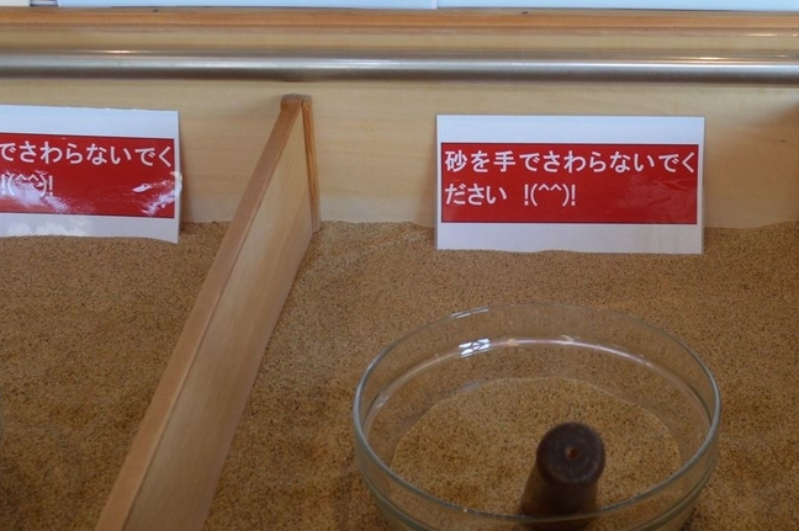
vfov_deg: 26.9
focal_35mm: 50
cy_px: 219
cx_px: 555
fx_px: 1109
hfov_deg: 39.0
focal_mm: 18
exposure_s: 1/80
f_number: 4.5
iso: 400
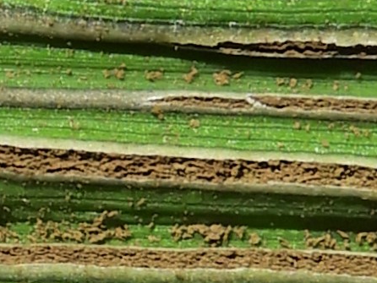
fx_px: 665
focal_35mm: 61
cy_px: 83
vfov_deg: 23.9
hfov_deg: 31.6
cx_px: 172
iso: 100
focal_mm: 5.4
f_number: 3.5
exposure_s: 1/1000
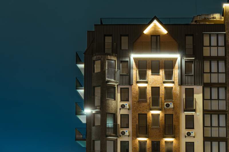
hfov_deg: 20.9
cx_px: 114
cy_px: 76
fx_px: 620
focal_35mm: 98
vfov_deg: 14.0
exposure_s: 6
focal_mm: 65
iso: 100
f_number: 5.6
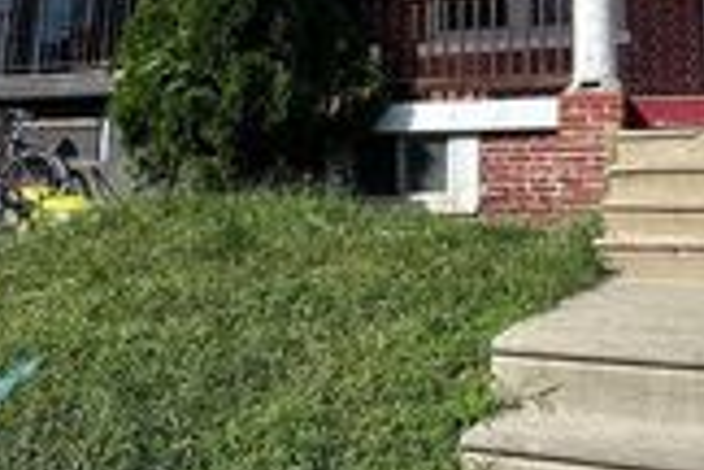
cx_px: 474
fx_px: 880
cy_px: 2
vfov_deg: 28.1
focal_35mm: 45
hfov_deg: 43.0
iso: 50
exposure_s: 1/1984
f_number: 2.2
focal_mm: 2.22
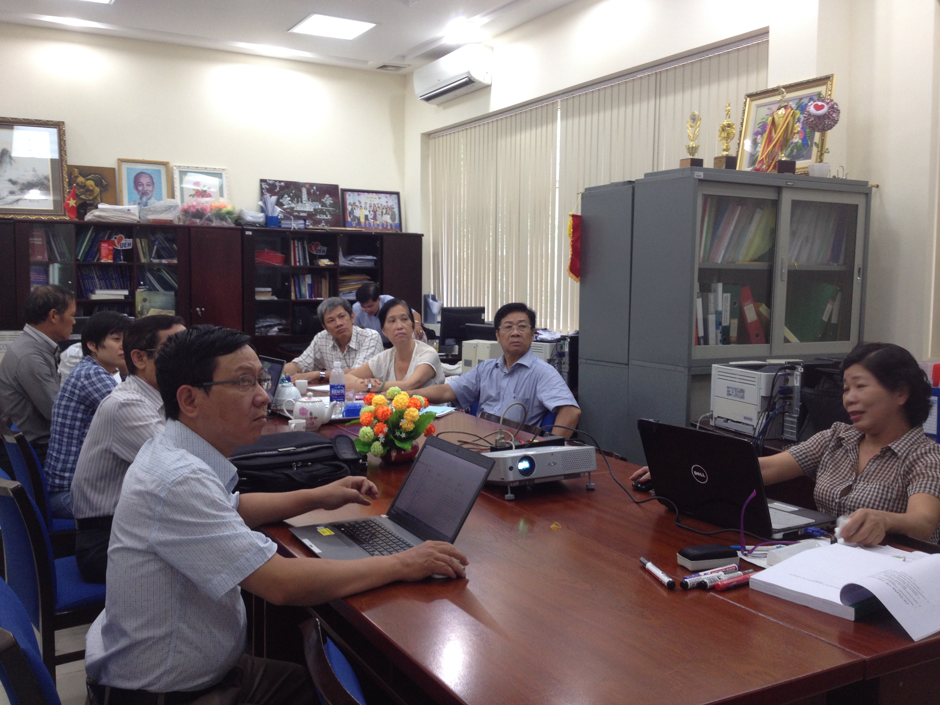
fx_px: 950
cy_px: 352
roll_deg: -1.1
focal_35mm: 35
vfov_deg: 40.7
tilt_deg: -12.0
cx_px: 470
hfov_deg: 52.6
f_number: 2.4
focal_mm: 4.28
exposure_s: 1/20
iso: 80
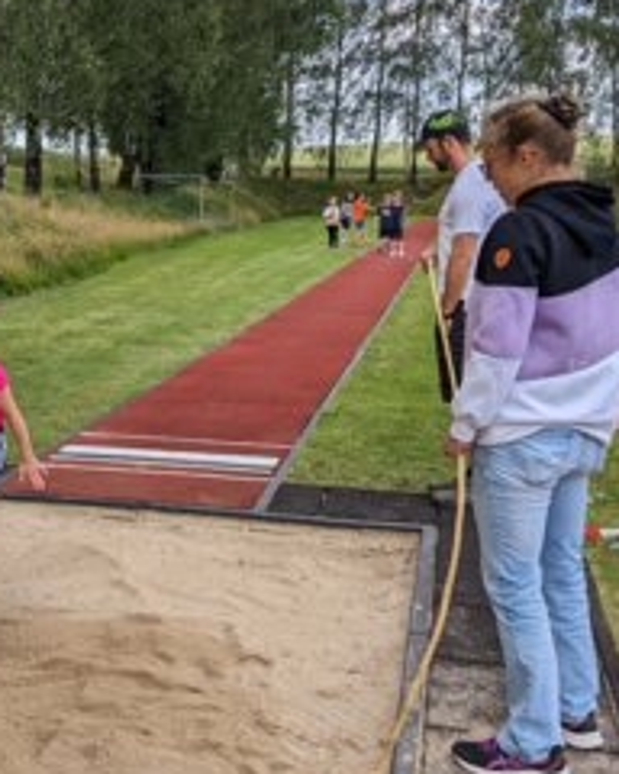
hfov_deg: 32.0
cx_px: 32
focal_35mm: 44
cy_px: 345
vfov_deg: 42.0
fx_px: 1008
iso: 57
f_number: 1.73
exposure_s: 1/1669
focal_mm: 4.38
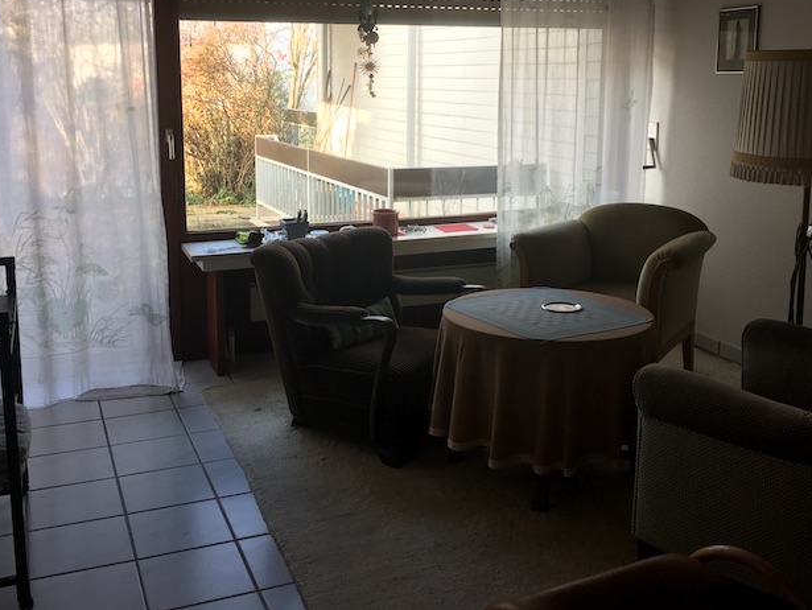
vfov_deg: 37.4
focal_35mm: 38
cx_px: 396
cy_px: 212
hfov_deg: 48.9
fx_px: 892
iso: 32
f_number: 2.2
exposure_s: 1/50
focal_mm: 4.15
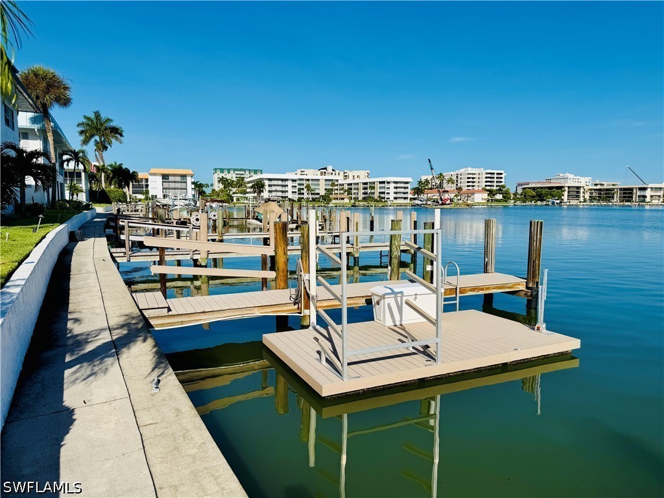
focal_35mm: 24
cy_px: 249
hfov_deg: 71.6
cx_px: 332
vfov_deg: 56.8
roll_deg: -0.5
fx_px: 460
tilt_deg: -5.9
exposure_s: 1/8130
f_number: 1.78
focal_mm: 6.76
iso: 80
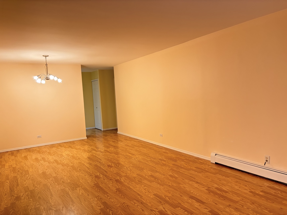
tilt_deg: -4.1
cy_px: 108
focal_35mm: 26
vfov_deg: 53.1
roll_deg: +3.2
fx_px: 216
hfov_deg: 67.3
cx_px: 144
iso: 500
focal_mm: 5.96
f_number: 1.6
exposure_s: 1/40
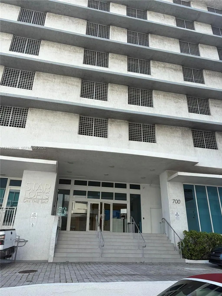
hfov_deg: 53.1
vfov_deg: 67.3
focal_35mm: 26
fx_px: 222
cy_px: 148
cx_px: 111
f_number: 1.6
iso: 50
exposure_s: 1/1311
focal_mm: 5.96
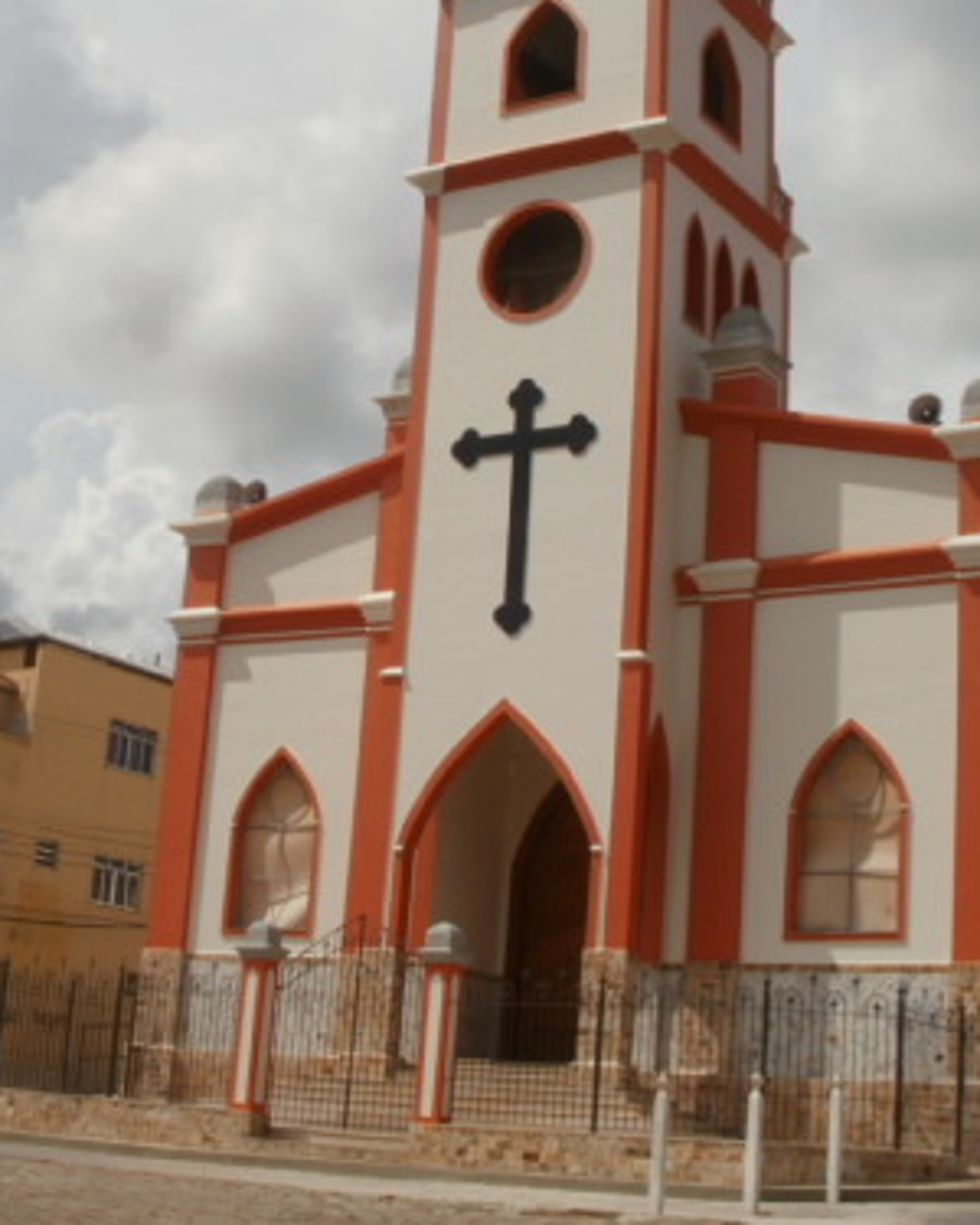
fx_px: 2175
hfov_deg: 25.2
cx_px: 274
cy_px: 483
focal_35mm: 60
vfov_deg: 31.4
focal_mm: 6.3
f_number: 5.6
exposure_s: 1/2000
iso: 100
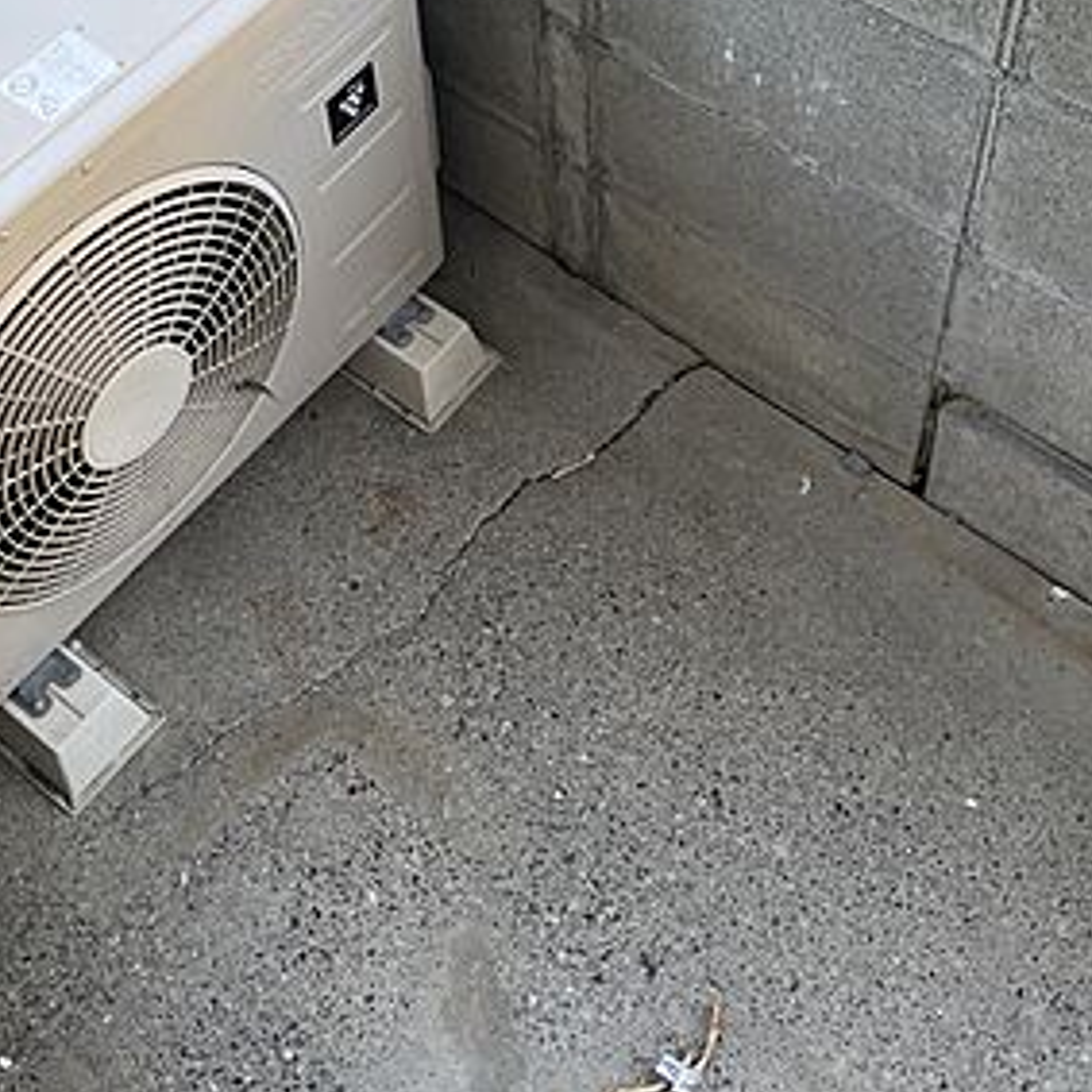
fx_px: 1856
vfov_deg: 32.1
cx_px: 550
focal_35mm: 52
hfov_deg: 32.8
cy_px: 247
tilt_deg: -50.0
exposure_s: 1/121
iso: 50
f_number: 1.6
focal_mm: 4.2
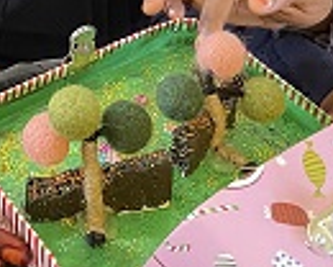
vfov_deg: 16.9
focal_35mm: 86
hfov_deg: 21.8
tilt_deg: -41.3
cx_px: 46
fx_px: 848
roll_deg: -6.0
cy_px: -74
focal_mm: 4.2
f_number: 1.6
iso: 400
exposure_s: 1/50
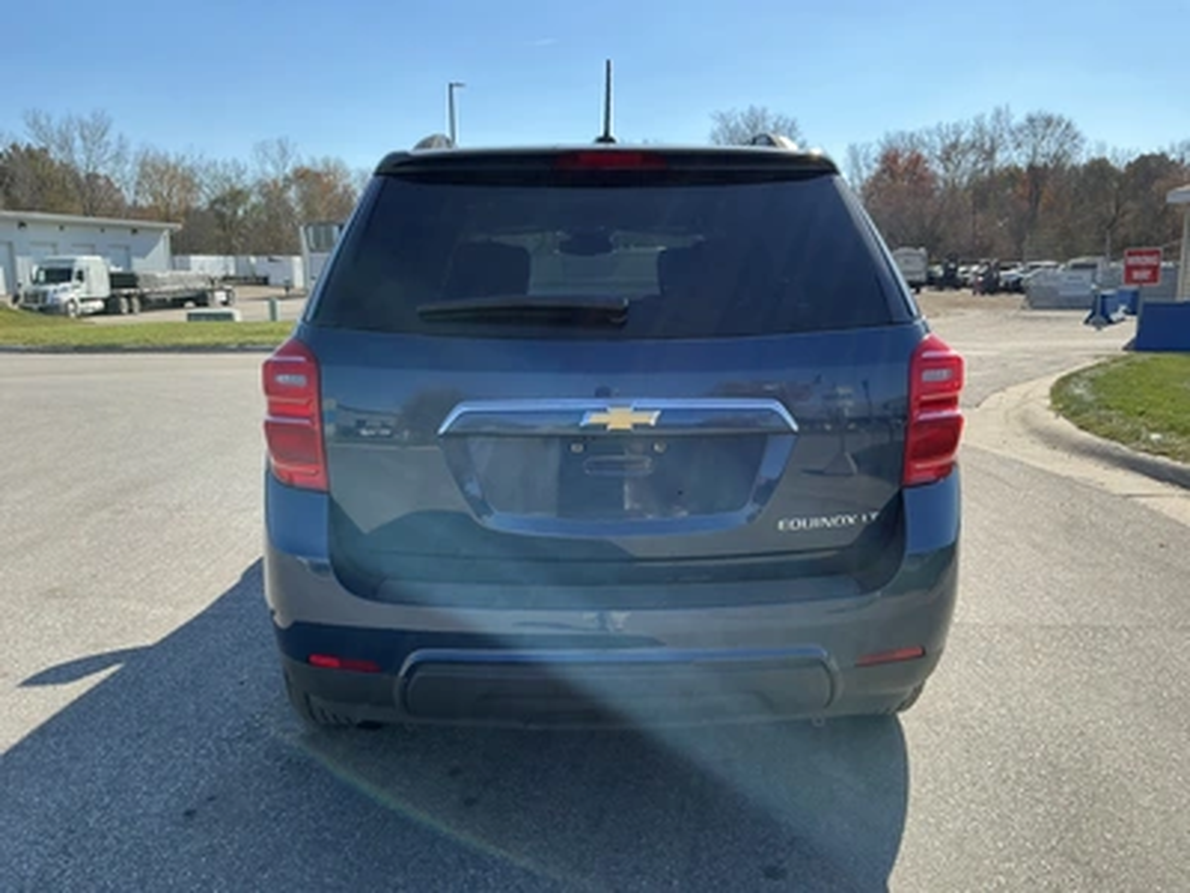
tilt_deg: -5.8
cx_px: 595
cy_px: 446
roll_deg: -0.3
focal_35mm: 28
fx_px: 963
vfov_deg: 49.7
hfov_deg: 63.4
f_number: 1.8
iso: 25
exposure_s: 1/1015
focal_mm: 3
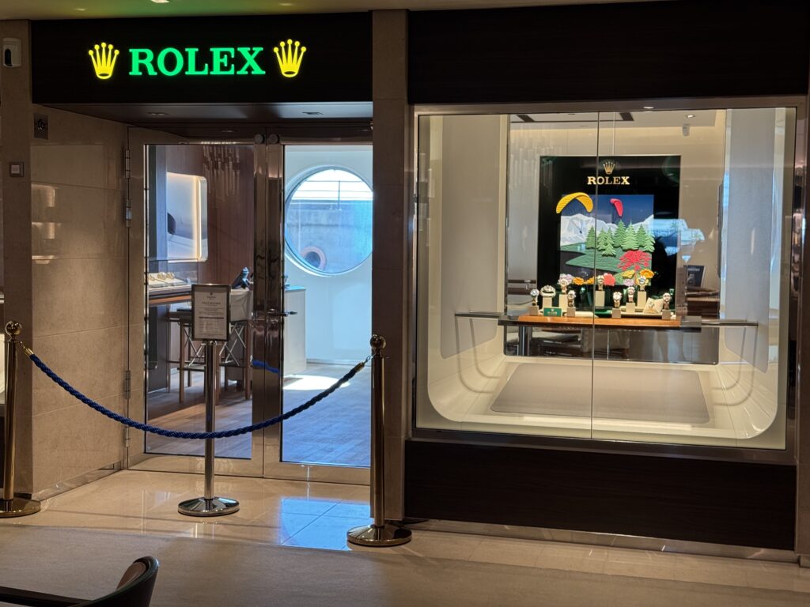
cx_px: 405
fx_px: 1123
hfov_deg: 39.7
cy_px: 304
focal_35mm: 48
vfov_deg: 30.3
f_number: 1.78
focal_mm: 6.76
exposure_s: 1/254
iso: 80
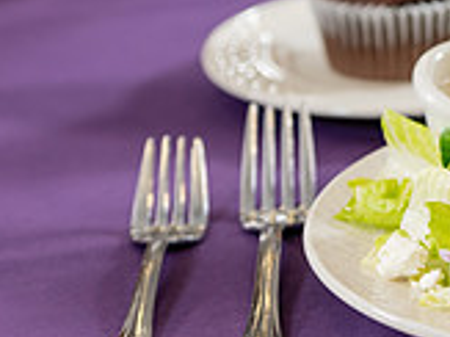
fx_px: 4443
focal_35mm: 342
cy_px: 65
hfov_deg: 5.8
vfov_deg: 4.3
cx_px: 616
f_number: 4
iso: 400
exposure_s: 1/160
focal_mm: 100
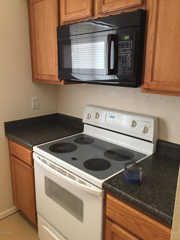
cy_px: 120
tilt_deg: -14.3
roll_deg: -1.7
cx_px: 90
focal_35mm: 29
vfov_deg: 61.7
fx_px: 201
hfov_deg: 48.2
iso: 200
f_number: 2.2
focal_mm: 4.15
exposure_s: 1/30
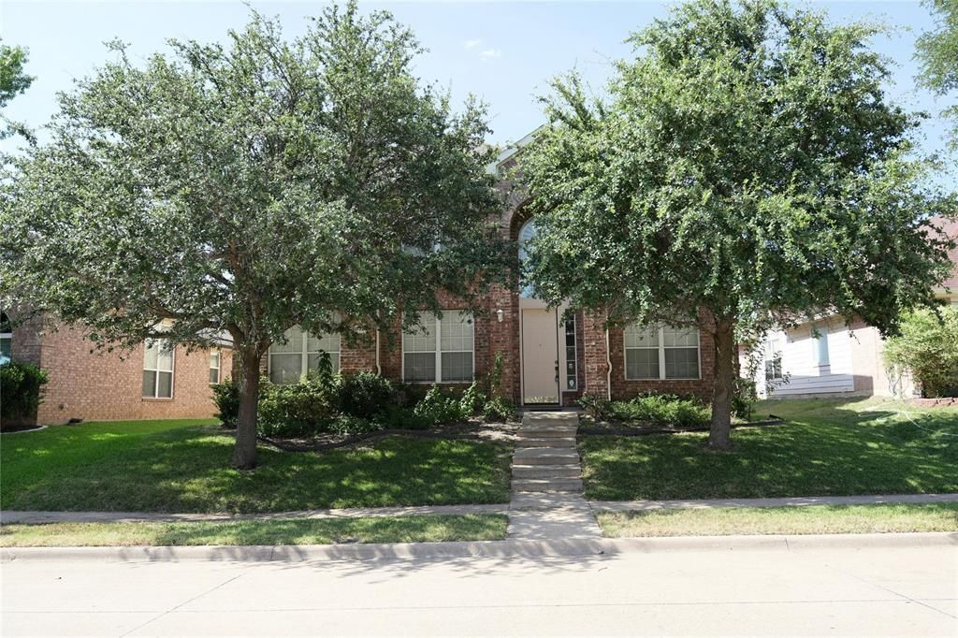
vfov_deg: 46.4
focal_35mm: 28
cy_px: 319
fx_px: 745
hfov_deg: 65.5
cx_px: 479
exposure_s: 1/320
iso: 100
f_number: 4
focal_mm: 28
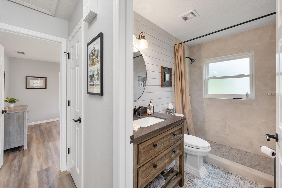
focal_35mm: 14
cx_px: 141
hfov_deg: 104.3
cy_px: 94
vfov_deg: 81.2
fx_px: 110
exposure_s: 1/1.67
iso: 100
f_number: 7.1
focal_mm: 14
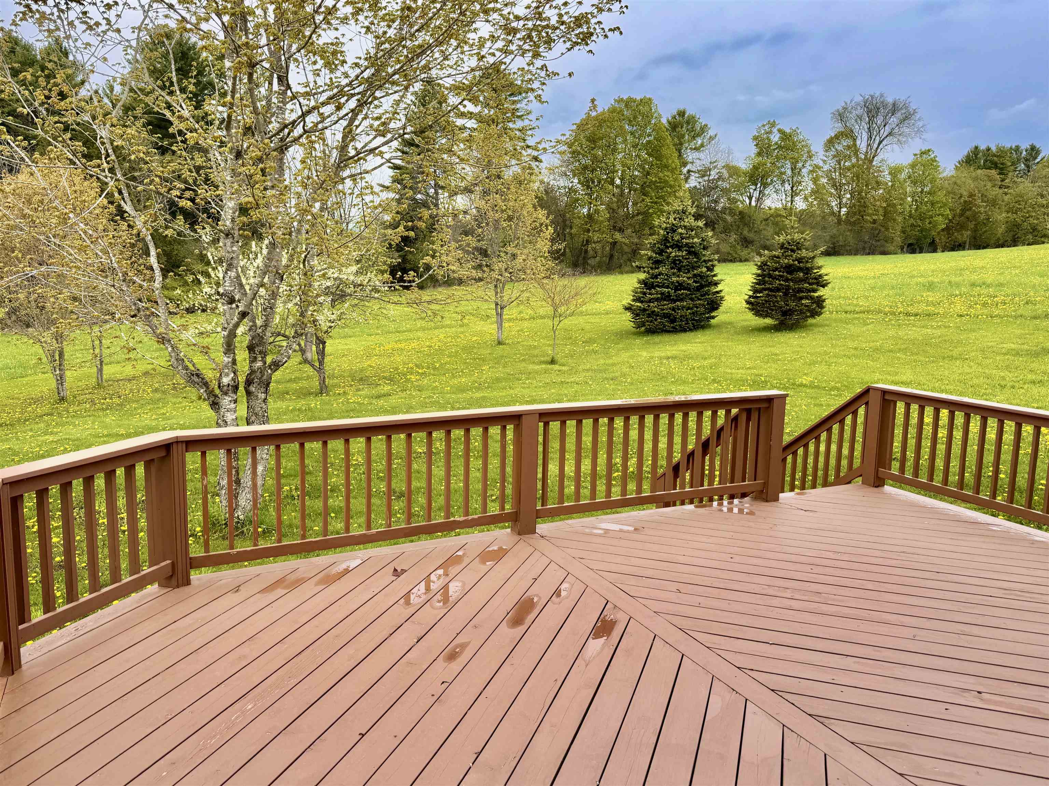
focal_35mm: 24
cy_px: 393
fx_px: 727
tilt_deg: -9.4
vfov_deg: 56.8
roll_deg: +2.1
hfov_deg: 71.6
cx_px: 524
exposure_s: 1/1678
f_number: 1.78
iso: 80
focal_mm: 6.76
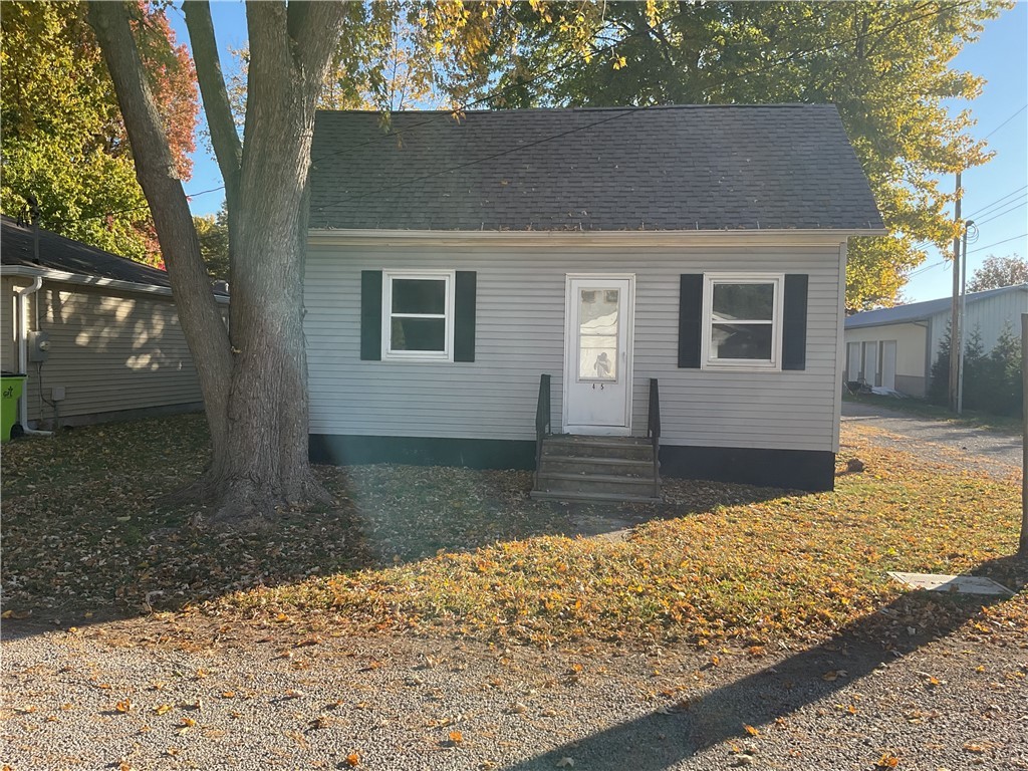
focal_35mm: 29
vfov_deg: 48.2
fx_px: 861
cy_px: 386
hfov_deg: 61.7
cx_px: 514
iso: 16
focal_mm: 3
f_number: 1.8
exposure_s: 1/574
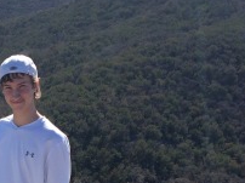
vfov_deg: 15.4
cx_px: -28
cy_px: 221
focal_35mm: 92
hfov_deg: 20.3
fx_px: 650
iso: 32
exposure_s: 1/1282
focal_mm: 4.15
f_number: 2.2
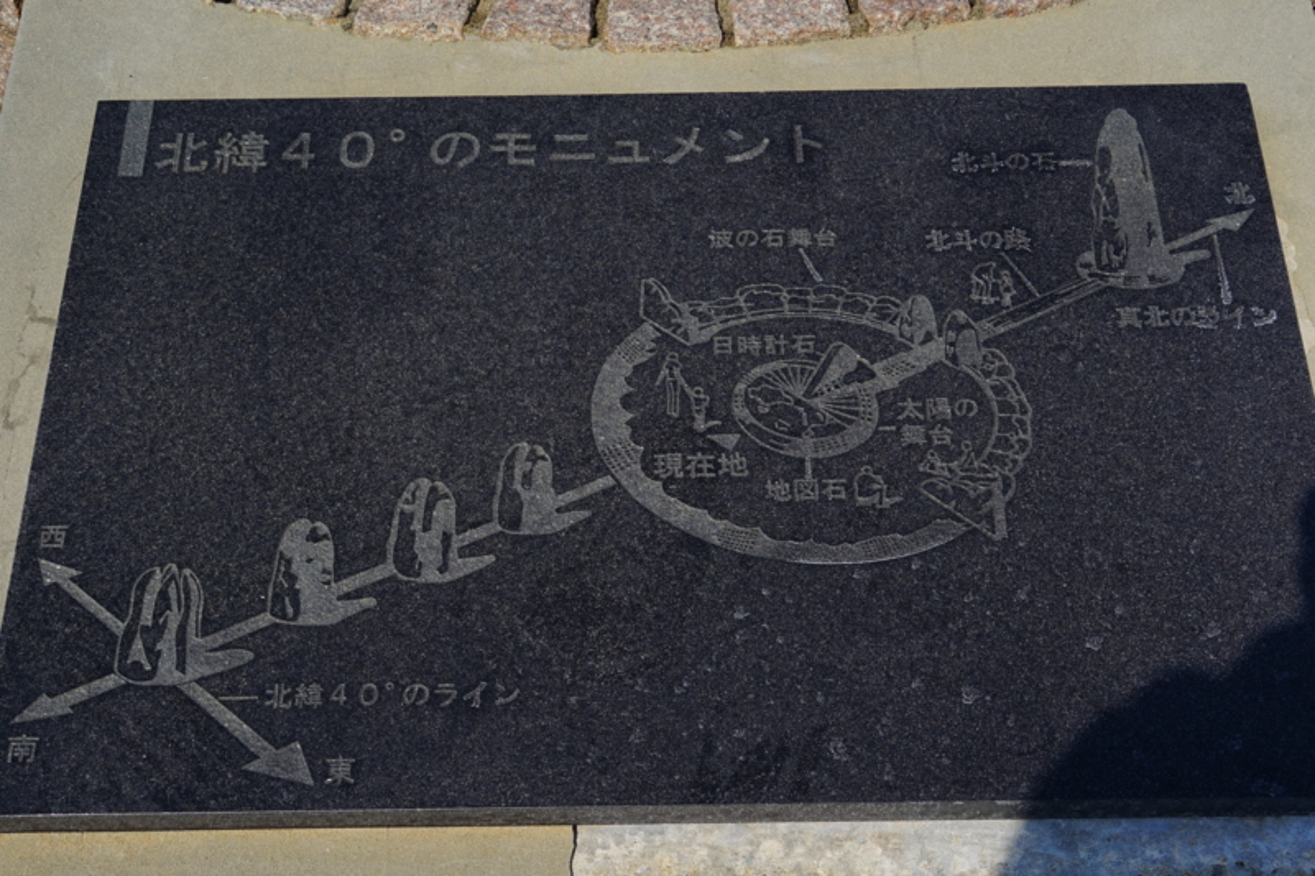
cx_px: 658
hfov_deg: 36.3
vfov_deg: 24.6
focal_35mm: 55
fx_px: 2008
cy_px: 438
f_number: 11
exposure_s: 1/250
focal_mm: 37
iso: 100
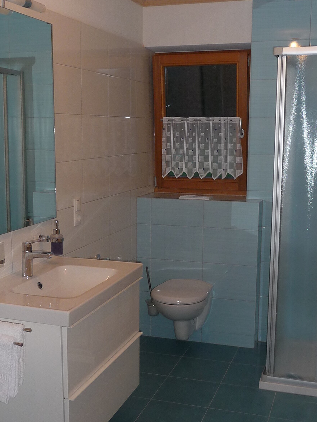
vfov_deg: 41.2
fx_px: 562
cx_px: 147
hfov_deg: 31.5
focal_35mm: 46
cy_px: 230
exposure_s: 1/30
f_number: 3.3
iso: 125
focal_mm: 4.7
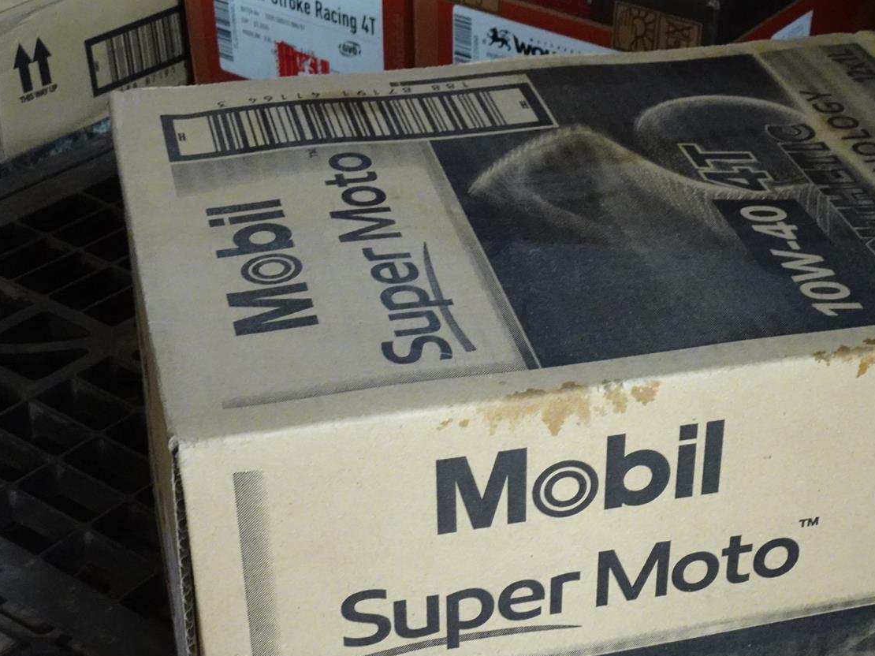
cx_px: 616
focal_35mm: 62
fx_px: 1567
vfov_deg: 23.5
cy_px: 472
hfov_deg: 30.8
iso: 800
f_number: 4
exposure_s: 1/40
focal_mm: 7.06
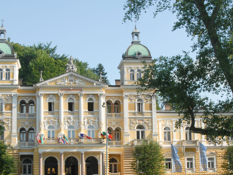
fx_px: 512
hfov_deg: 25.7
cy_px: 118
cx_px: 110
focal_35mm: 76
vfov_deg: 19.3
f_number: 8
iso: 200
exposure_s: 1/250
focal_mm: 32
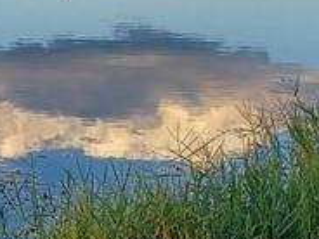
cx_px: -317
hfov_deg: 12.5
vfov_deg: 10.4
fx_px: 1281
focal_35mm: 139
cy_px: -81
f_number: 1.8
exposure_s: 1/121
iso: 32
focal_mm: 4.6
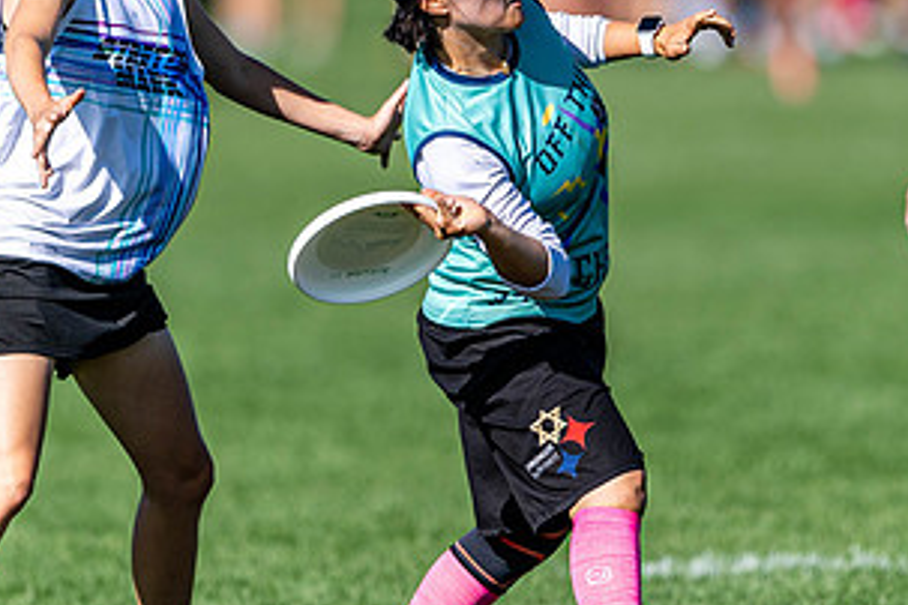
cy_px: 149
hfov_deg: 1.8
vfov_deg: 1.2
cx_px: 445
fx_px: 28852
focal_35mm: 1144
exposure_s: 1/2500
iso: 100
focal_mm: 400
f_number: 2.8
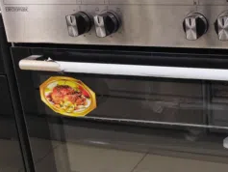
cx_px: 215
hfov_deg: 29.6
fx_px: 409
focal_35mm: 62
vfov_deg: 23.6
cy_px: 102
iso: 500
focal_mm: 6.14
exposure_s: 1/25
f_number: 1.65
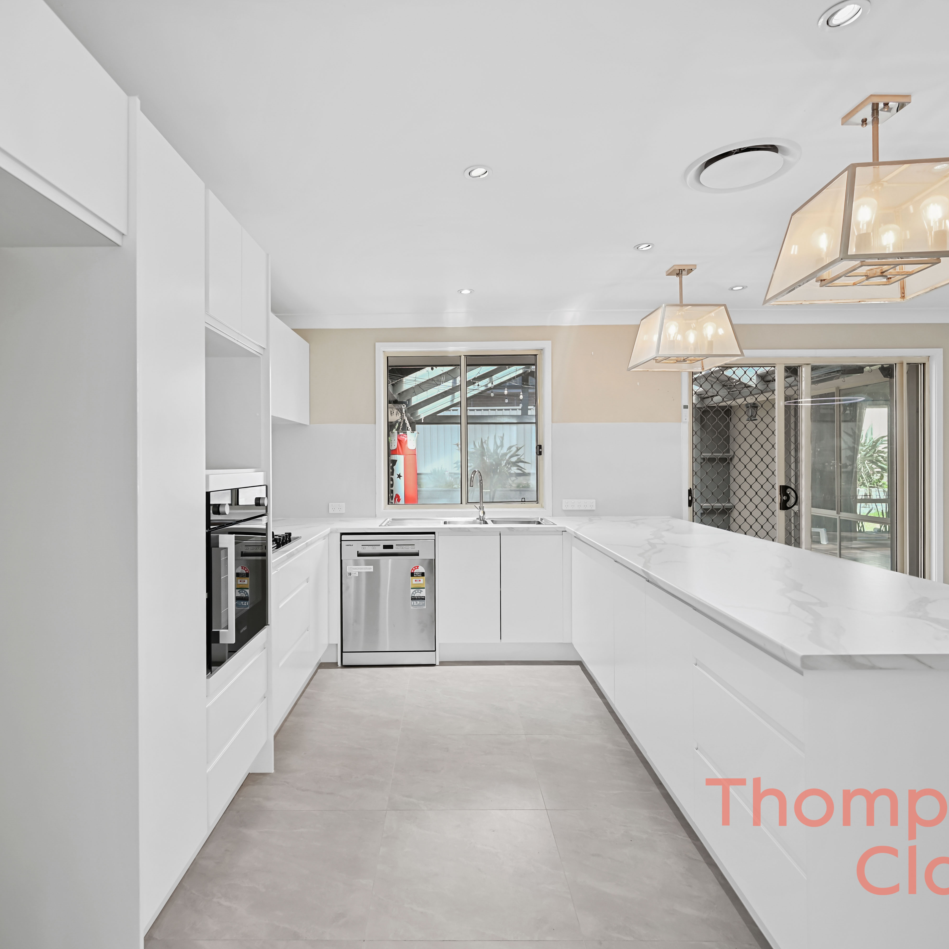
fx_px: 558
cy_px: 474
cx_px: 445
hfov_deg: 80.6
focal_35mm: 18
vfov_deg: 80.7
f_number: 4
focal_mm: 14
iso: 100
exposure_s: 1/5
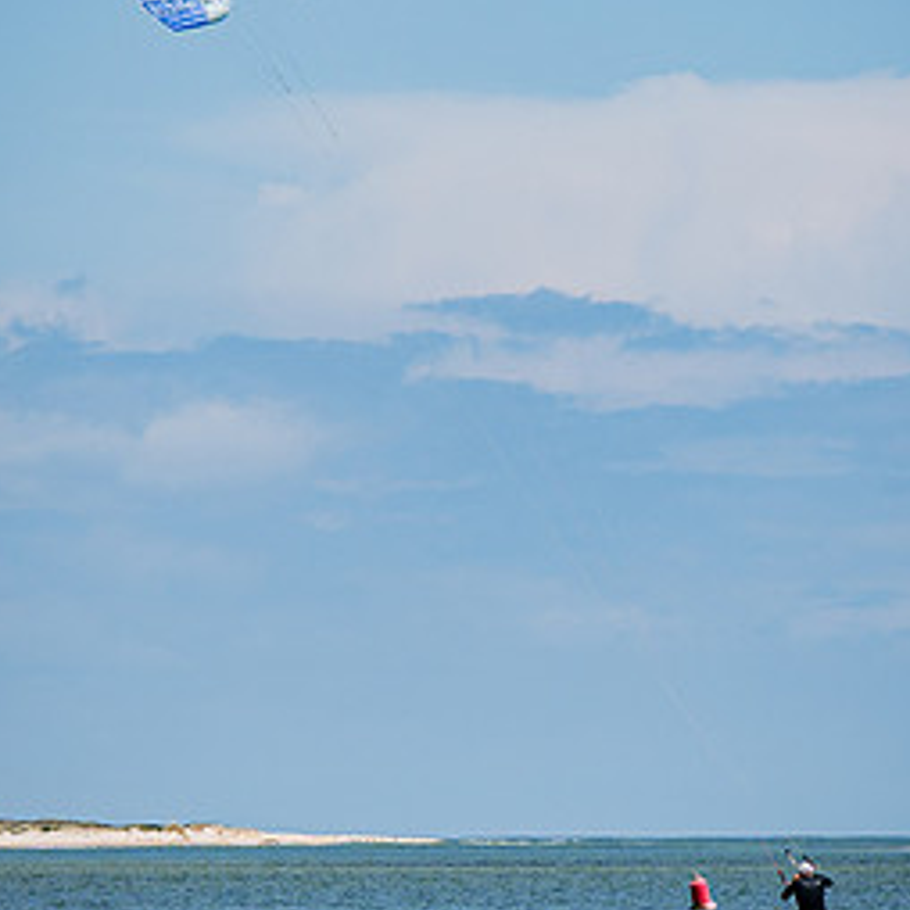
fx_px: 11421
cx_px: 702
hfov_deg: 4.6
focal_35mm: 384
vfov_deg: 4.6
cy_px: 319
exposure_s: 1/1000
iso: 160
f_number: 8
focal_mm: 105
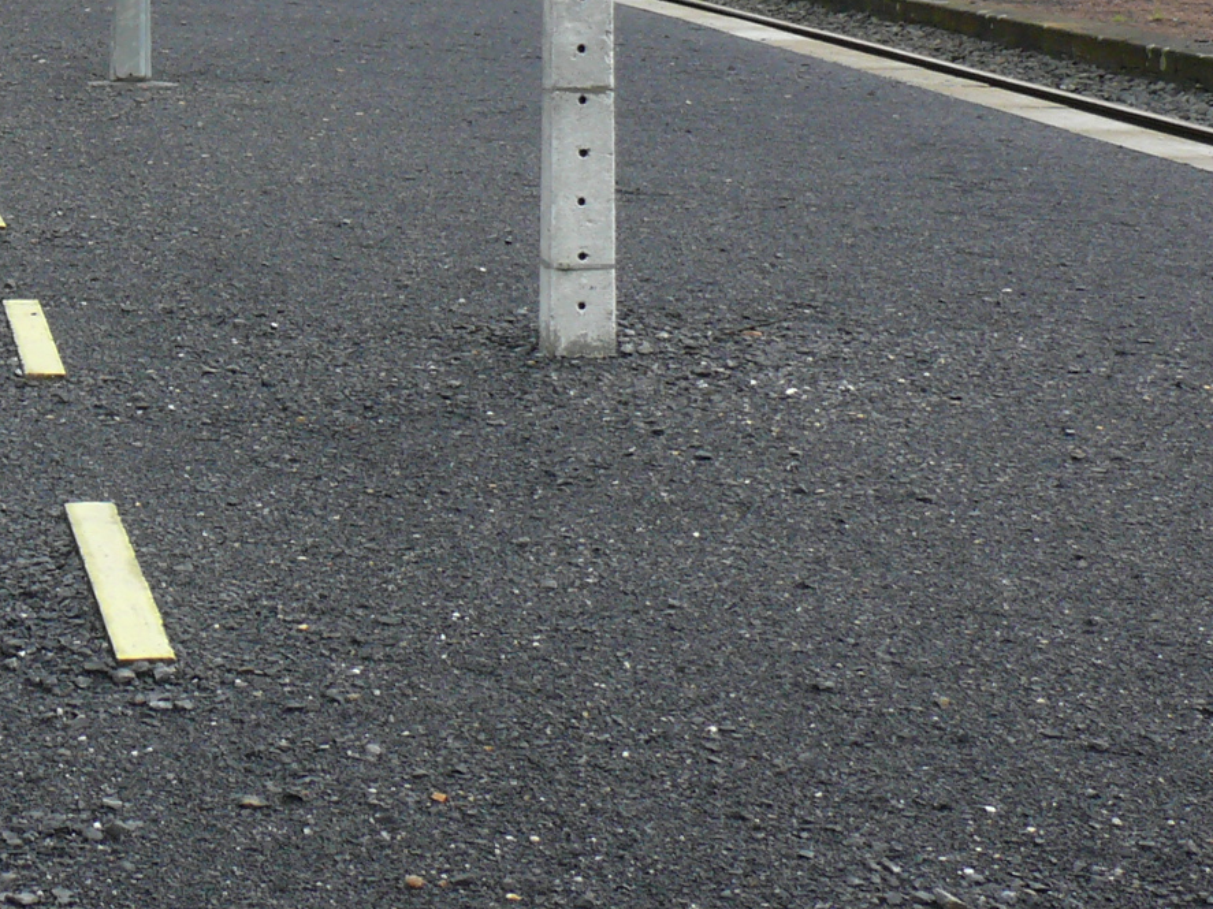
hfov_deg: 17.9
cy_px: -104
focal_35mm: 101
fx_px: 3539
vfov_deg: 14.3
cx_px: -453
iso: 100
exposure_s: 1/200
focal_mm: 7.4
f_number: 5
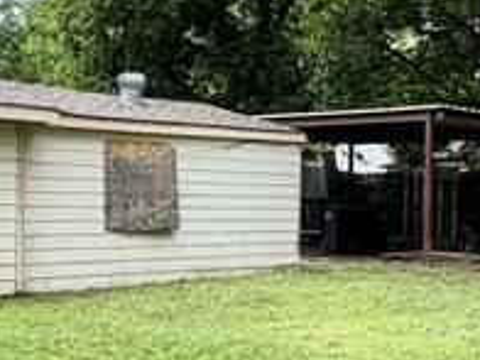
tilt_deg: +0.3
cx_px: 309
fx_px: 1012
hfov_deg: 26.6
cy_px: 211
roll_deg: -0.9
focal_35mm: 73
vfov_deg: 20.1
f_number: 2.2
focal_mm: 2.22
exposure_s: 1/559
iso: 40
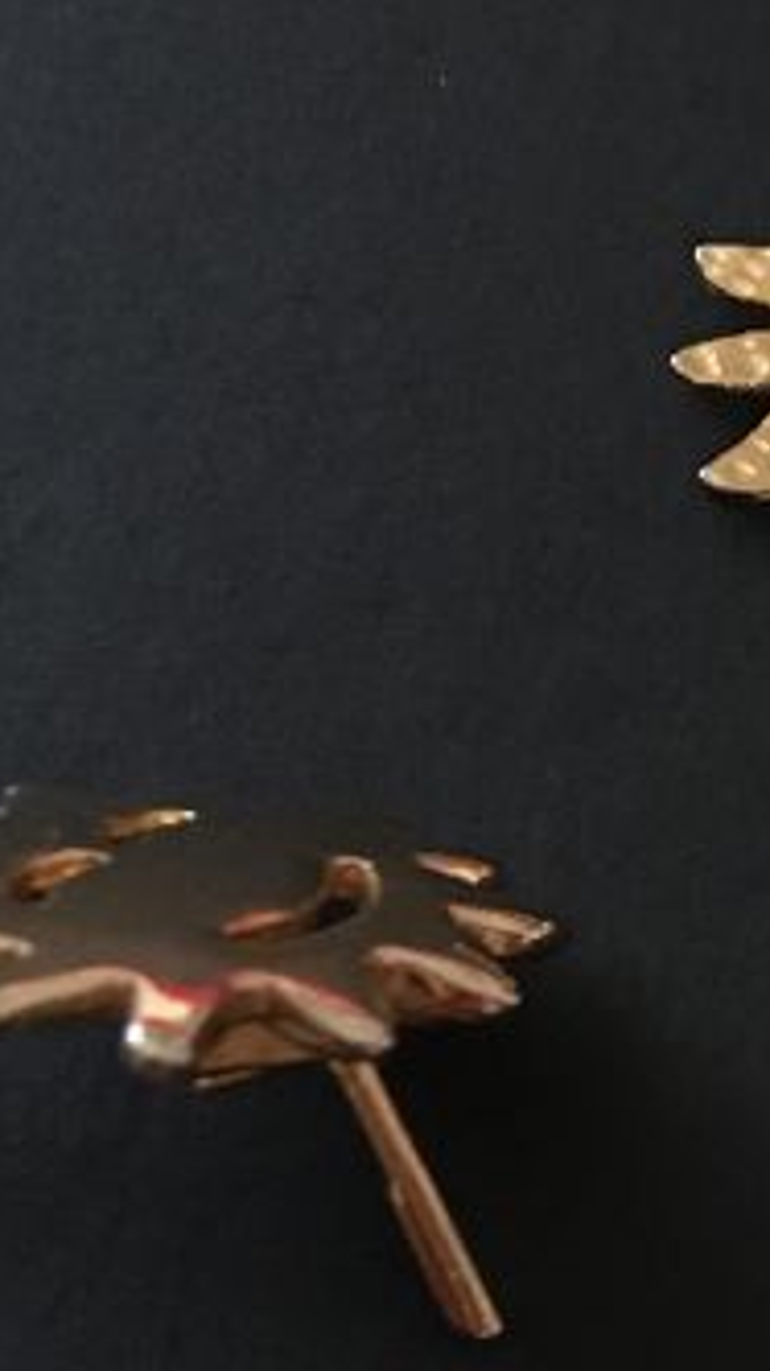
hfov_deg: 11.2
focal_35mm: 95
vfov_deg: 22.5
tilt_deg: -57.6
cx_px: 1651
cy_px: 741
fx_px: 3453
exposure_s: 1/17
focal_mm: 4.15
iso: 400
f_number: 2.2
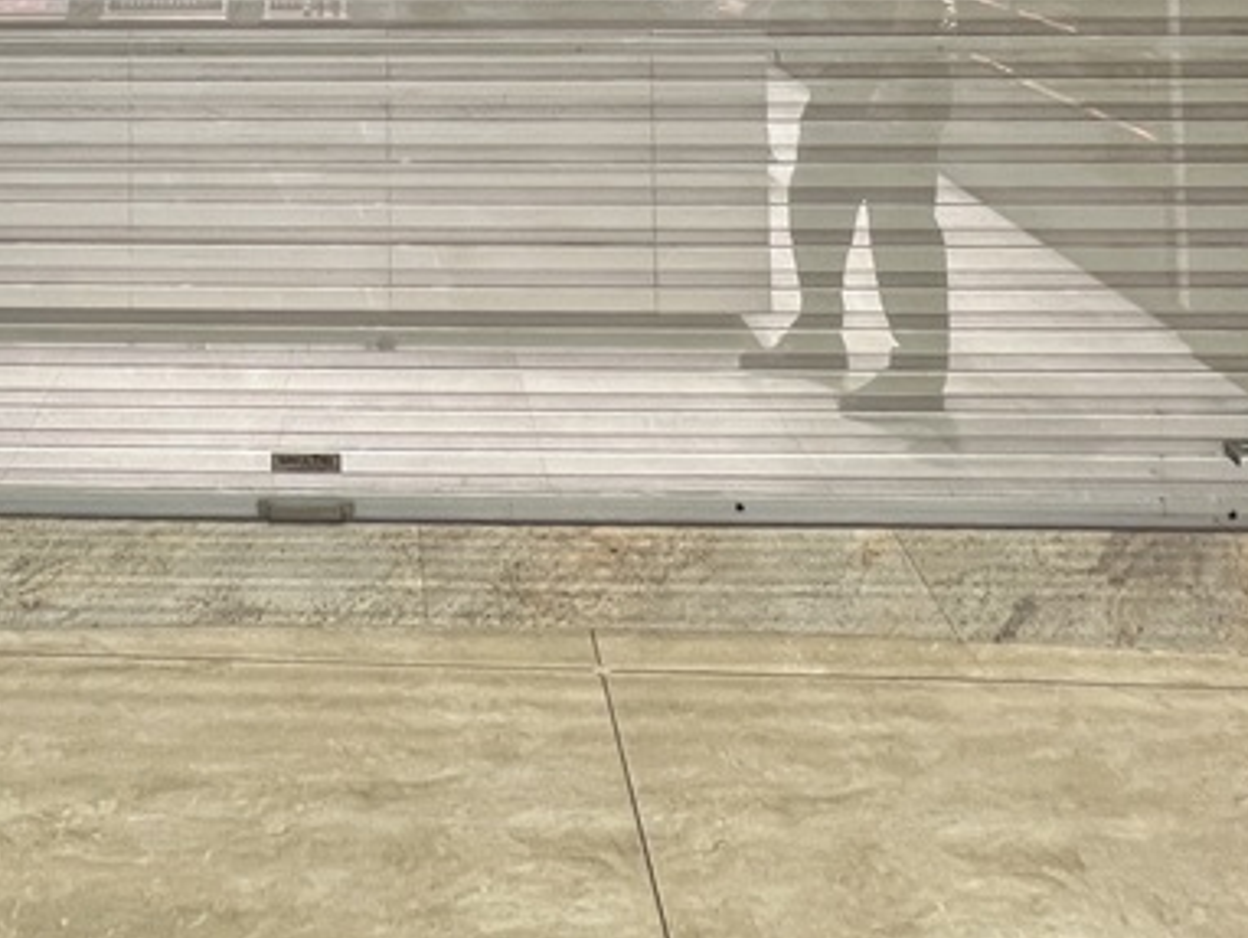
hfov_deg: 51.6
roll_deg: +0.1
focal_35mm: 34
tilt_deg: +2.3
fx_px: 1227
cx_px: 314
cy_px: -255
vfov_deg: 32.5
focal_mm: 1.57
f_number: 1.8
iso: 160
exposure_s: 1/50
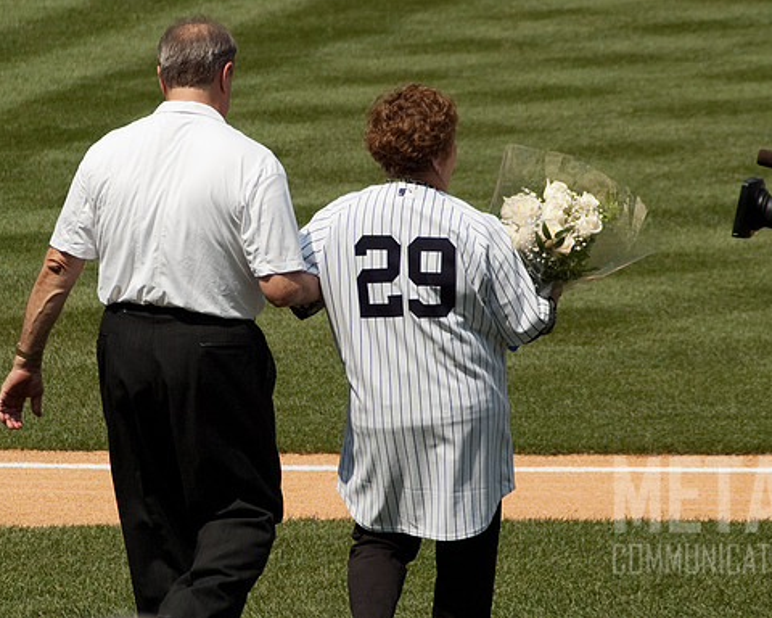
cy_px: 358
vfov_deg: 3.7
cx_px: 381
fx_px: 9642
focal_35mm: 422
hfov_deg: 4.6
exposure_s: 1/1000
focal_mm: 170
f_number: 8
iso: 320
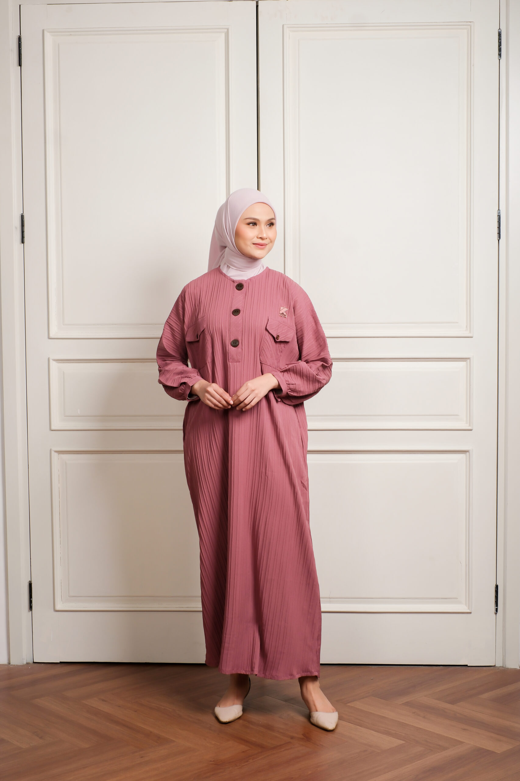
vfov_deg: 37.5
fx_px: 1148
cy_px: 390
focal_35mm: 53
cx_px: 260
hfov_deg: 25.5
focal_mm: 35
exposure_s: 1/200
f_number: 8
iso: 250
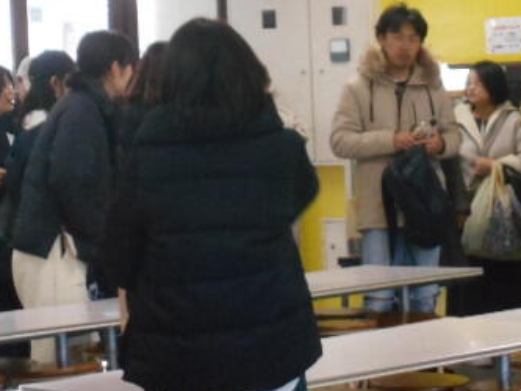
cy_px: 86
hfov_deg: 10.4
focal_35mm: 190
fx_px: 2861
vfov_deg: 7.8
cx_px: 432
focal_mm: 17.6
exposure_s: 1/30
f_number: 5.5
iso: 800
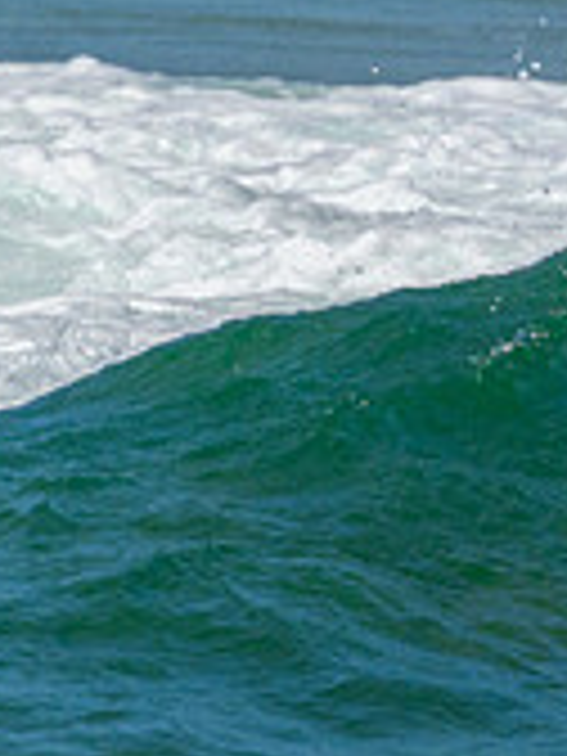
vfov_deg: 0.5
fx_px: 79933
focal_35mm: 3660
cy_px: 372
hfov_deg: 0.4
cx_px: 1444
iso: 640
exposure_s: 1/2000
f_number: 11
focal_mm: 800
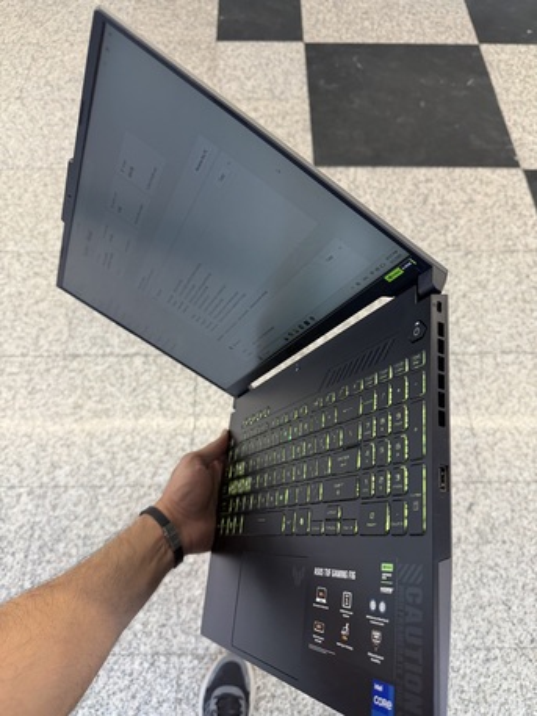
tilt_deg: -61.7
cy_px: 358
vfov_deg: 71.6
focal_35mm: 24
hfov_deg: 56.8
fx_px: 496
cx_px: 268
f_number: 1.78
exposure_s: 1/120
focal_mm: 6.76
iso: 100
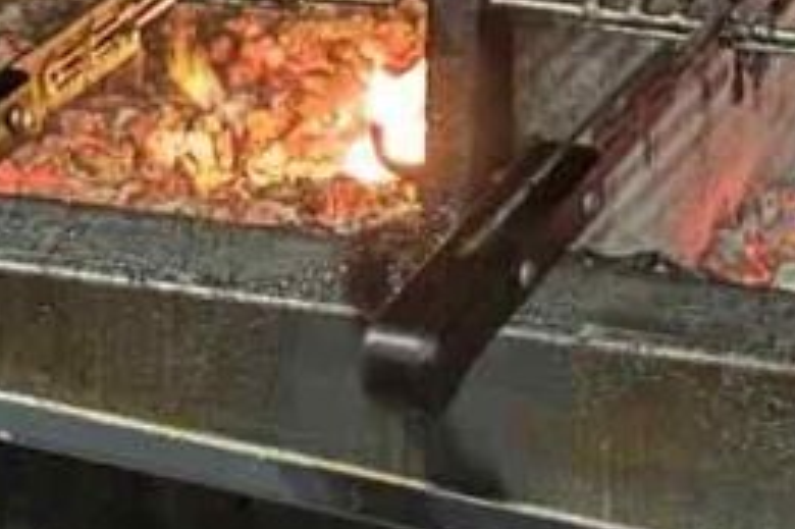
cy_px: -89
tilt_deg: -8.8
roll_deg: -1.6
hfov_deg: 9.7
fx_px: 4701
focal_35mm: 213
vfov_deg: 6.4
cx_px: 425
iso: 200
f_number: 1.6
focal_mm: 5.96
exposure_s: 1/6
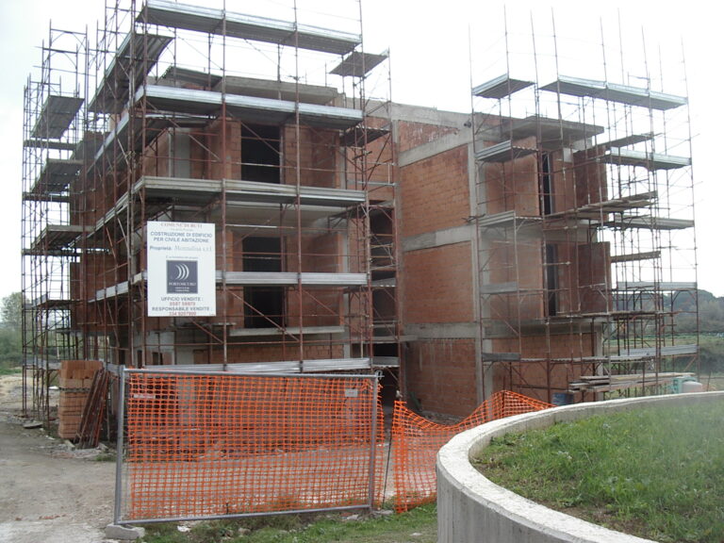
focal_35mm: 38
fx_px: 795
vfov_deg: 37.7
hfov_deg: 49.0
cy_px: 272
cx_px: 362
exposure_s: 1/125
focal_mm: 5.8
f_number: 4.8
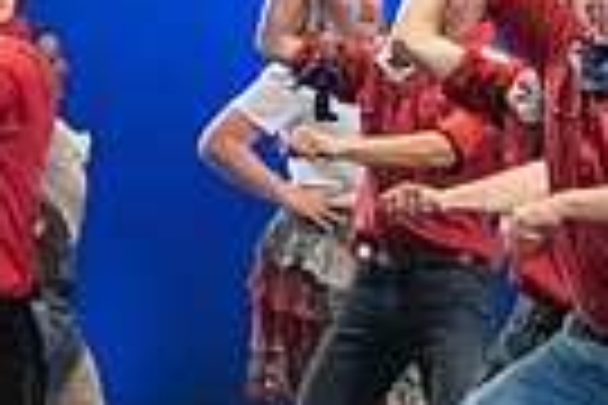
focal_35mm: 445
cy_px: 396
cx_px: 466
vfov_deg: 3.1
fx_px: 7515
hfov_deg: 4.6
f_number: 2.8
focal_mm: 85
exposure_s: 1/800
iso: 5000
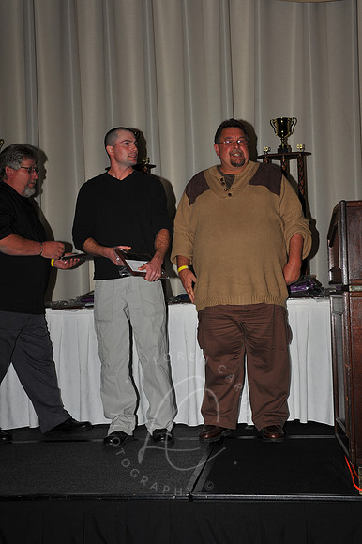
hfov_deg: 27.0
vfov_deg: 39.6
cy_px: 272
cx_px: 181
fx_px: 755
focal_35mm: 50
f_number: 8
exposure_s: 1/250
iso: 250
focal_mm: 50
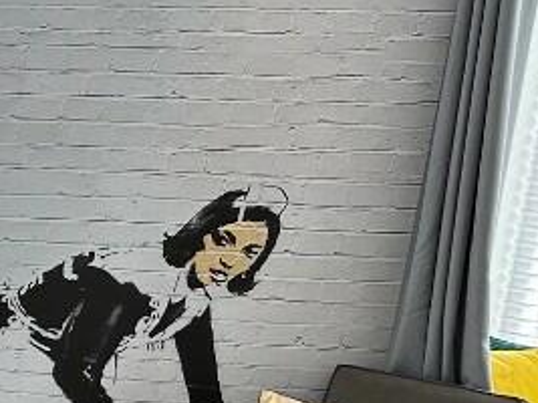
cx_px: -453
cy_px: 445
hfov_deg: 17.1
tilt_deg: -16.7
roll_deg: -1.1
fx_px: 1429
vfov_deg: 15.6
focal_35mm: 92
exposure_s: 1/188
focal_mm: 6.86
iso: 80
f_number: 1.78
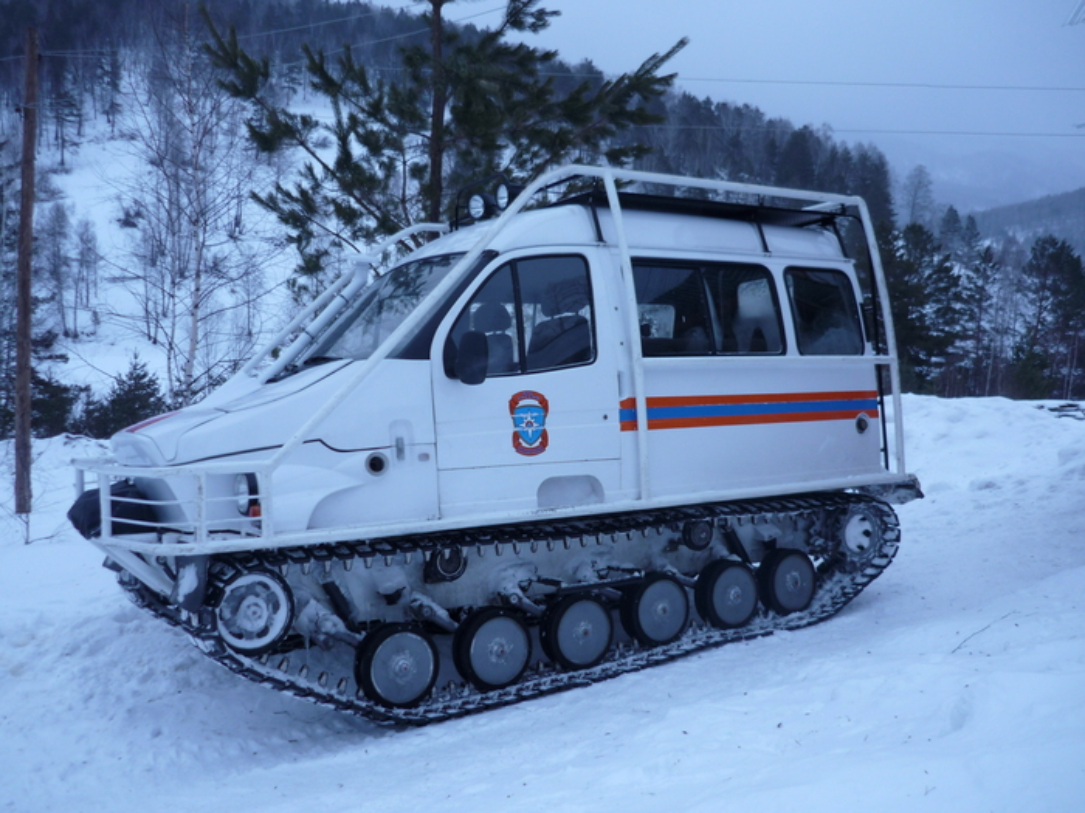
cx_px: 542
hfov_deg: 55.4
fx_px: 1034
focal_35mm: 33
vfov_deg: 42.9
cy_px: 406
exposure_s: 1/30
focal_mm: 5.5
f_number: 2.8
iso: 100
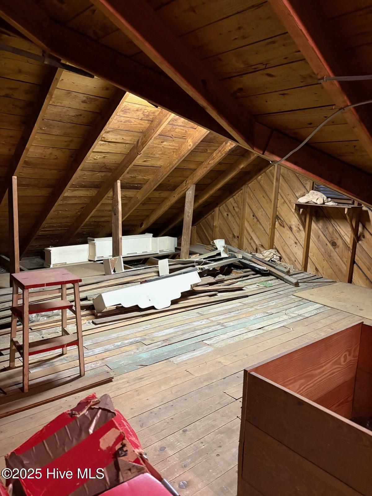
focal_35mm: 26
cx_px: 186
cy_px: 248
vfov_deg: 67.3
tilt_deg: -7.9
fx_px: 373
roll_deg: -3.0
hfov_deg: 53.1
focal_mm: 5.96
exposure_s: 1/40
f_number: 1.6
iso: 640
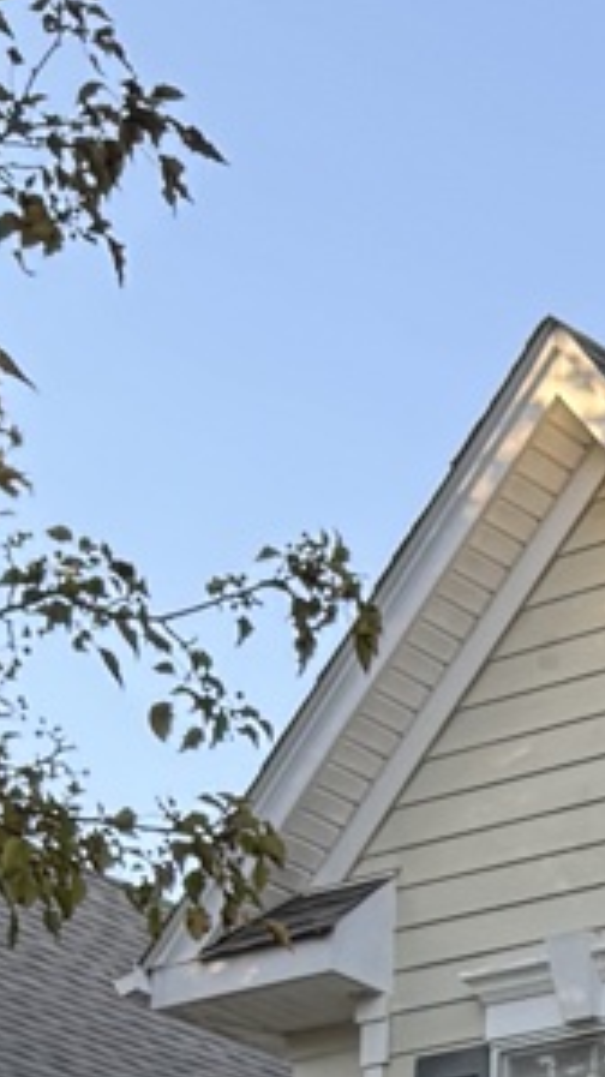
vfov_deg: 12.0
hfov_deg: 7.6
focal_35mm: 154
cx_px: 1088
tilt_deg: +0.9
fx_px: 4396
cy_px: 2363
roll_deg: -1.5
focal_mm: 6.76
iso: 64
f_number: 1.78
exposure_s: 1/264
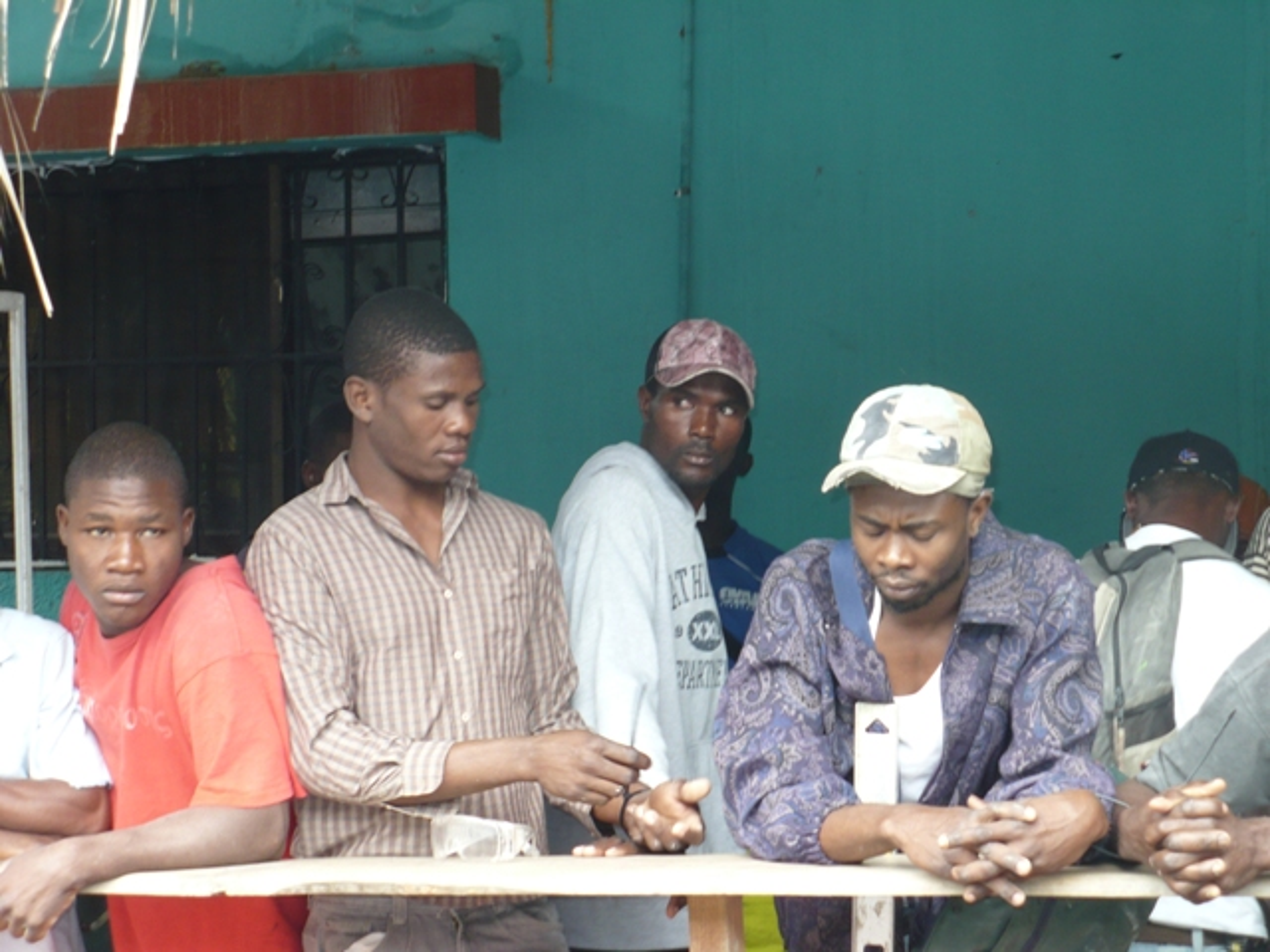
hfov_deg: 20.0
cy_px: 476
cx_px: 635
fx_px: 3595
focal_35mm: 98
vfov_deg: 15.1
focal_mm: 16.1
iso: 125
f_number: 3.5
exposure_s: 1/30
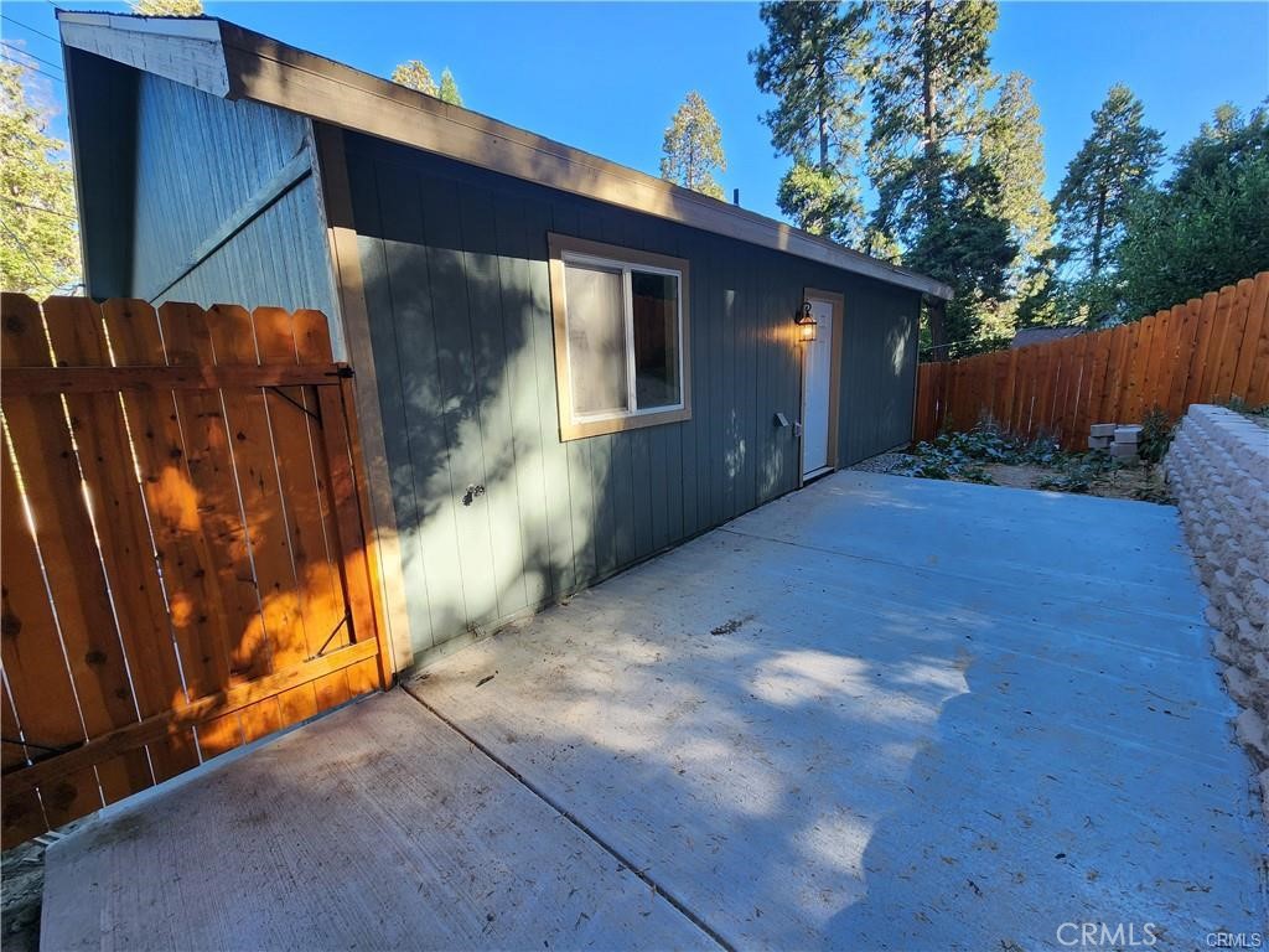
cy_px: 476
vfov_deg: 89.9
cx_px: 634
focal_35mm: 13
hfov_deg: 106.2
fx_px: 477
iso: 50
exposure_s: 1/167
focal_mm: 2.2
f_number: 2.2
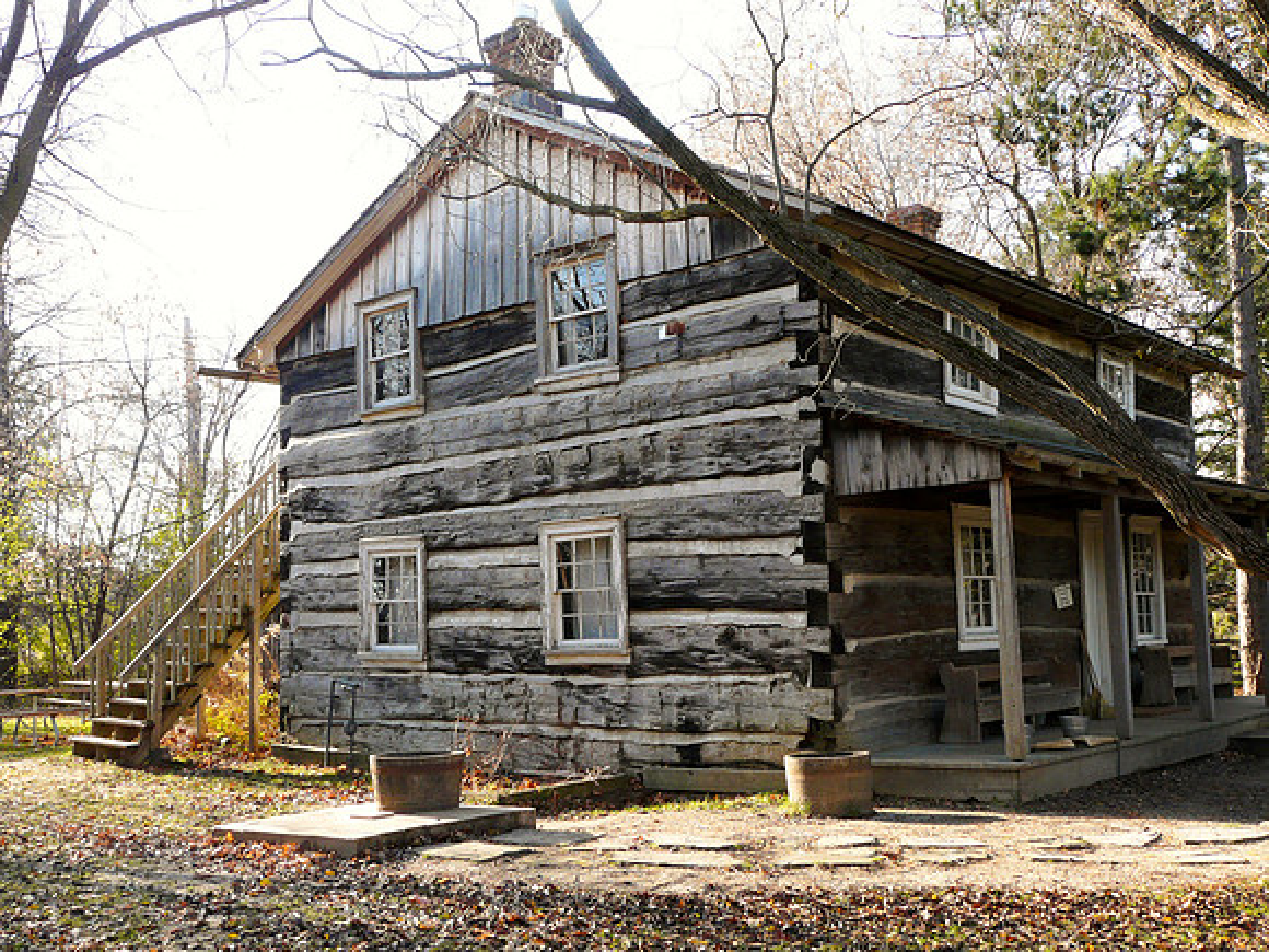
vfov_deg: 38.7
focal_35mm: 37
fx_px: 1356
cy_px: 476
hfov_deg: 50.1
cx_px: 634
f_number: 4
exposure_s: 1/125
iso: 100
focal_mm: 6
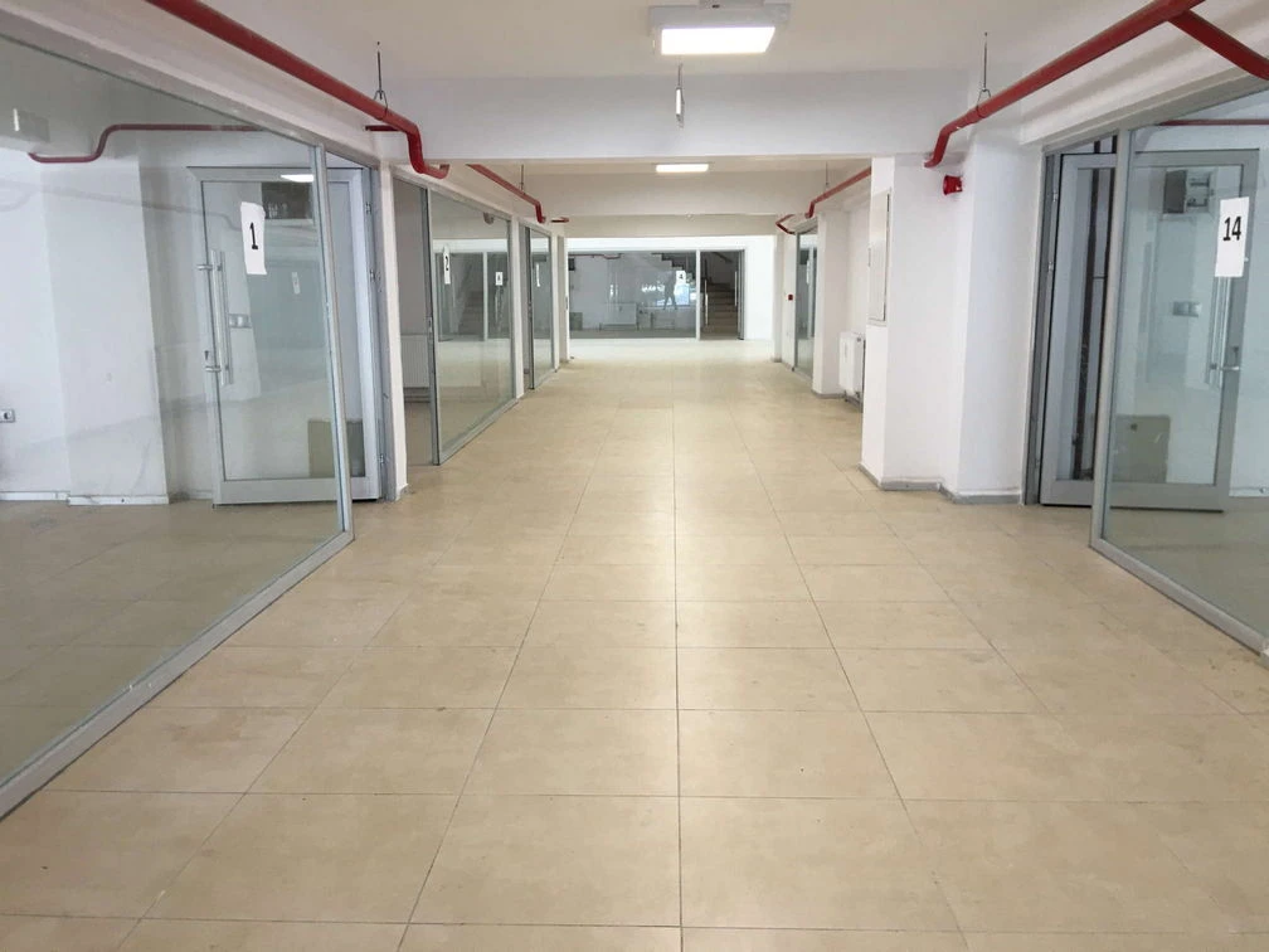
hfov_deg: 61.7
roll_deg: +0.7
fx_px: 1063
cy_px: 476
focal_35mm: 29
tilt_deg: -8.1
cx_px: 634
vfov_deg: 48.2
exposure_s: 1/33
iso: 32
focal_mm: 4.15
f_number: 2.2
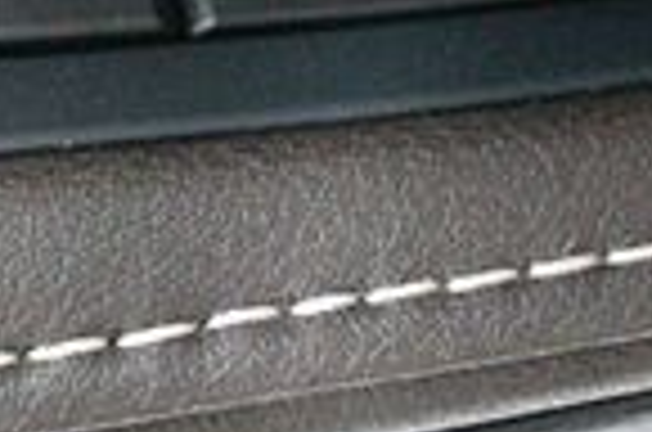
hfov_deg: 10.0
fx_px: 3596
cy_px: -198
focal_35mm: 199
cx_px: -382
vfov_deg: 6.8
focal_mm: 30
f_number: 4.5
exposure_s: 1/50
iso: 12800
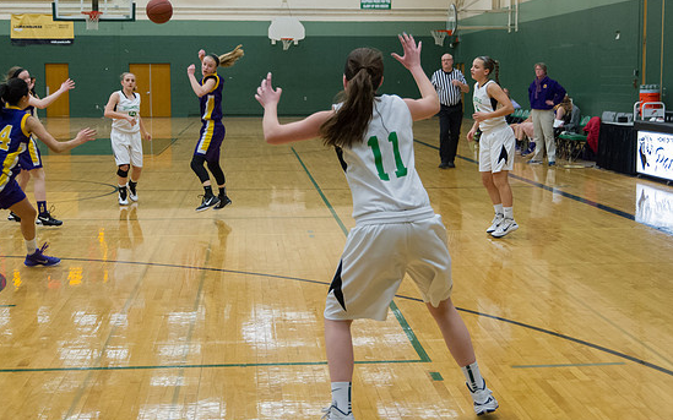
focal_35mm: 57
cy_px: 187
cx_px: 342
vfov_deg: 22.7
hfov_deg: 35.7
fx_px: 1045
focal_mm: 45
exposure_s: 1/400
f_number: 5.6
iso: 8000
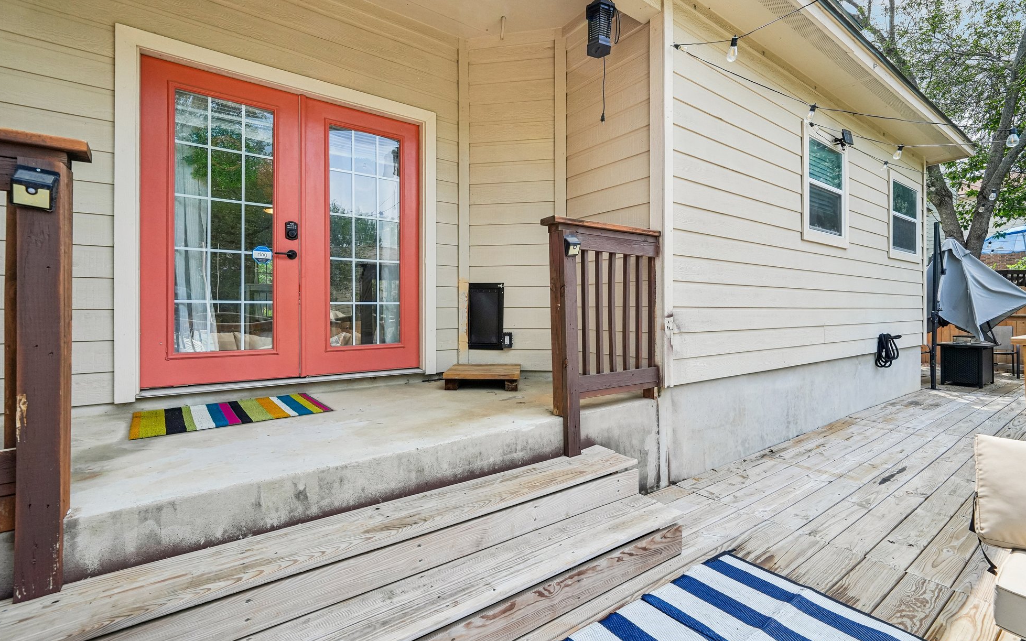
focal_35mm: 16
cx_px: 506
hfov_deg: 97.8
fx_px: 447
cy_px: 291
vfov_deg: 71.1
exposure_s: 1/800
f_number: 8
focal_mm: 15
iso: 800
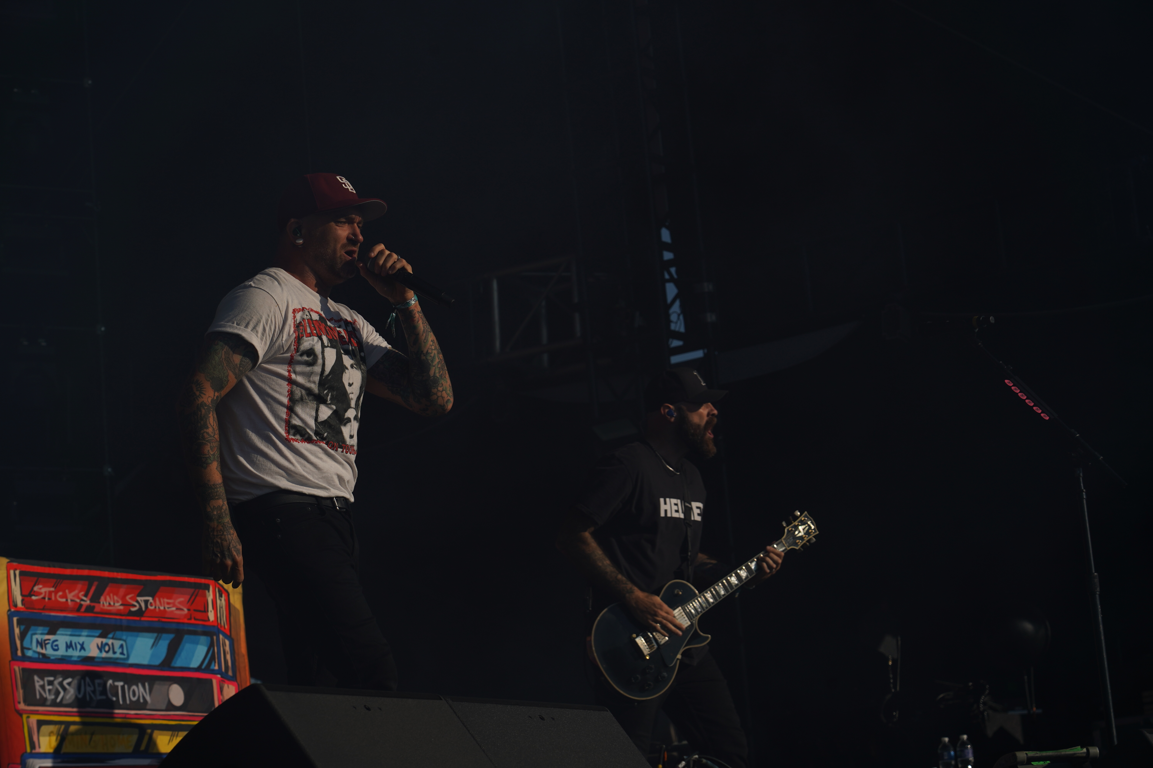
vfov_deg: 13.0
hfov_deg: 19.5
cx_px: 576
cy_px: 384
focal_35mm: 105
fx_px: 3363
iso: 100
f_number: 8
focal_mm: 105
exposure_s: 1/1000
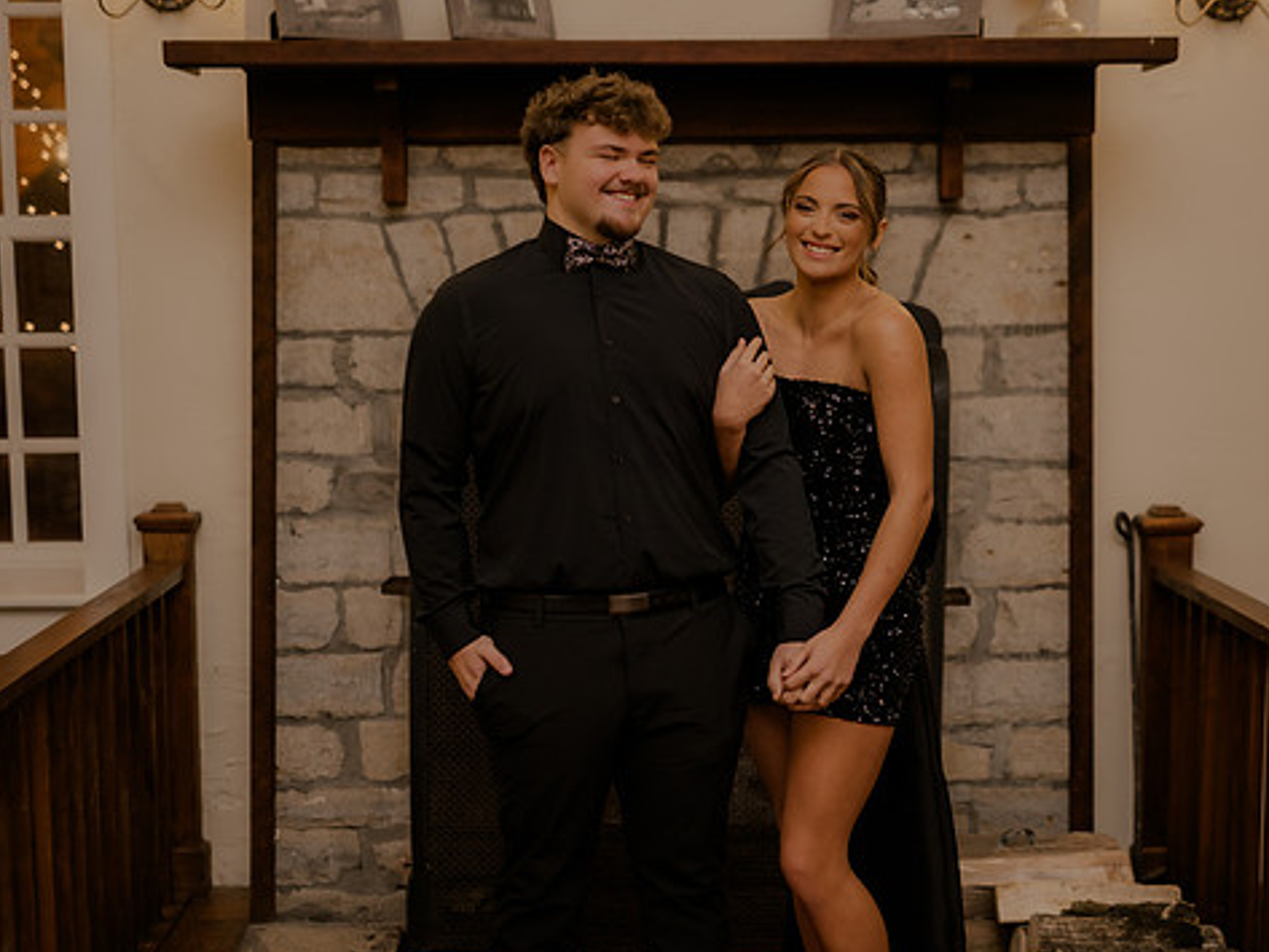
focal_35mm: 59
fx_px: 2163
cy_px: 495
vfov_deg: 24.8
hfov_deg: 32.7
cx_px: 700
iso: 320
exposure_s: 1/200
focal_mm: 50
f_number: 1.4
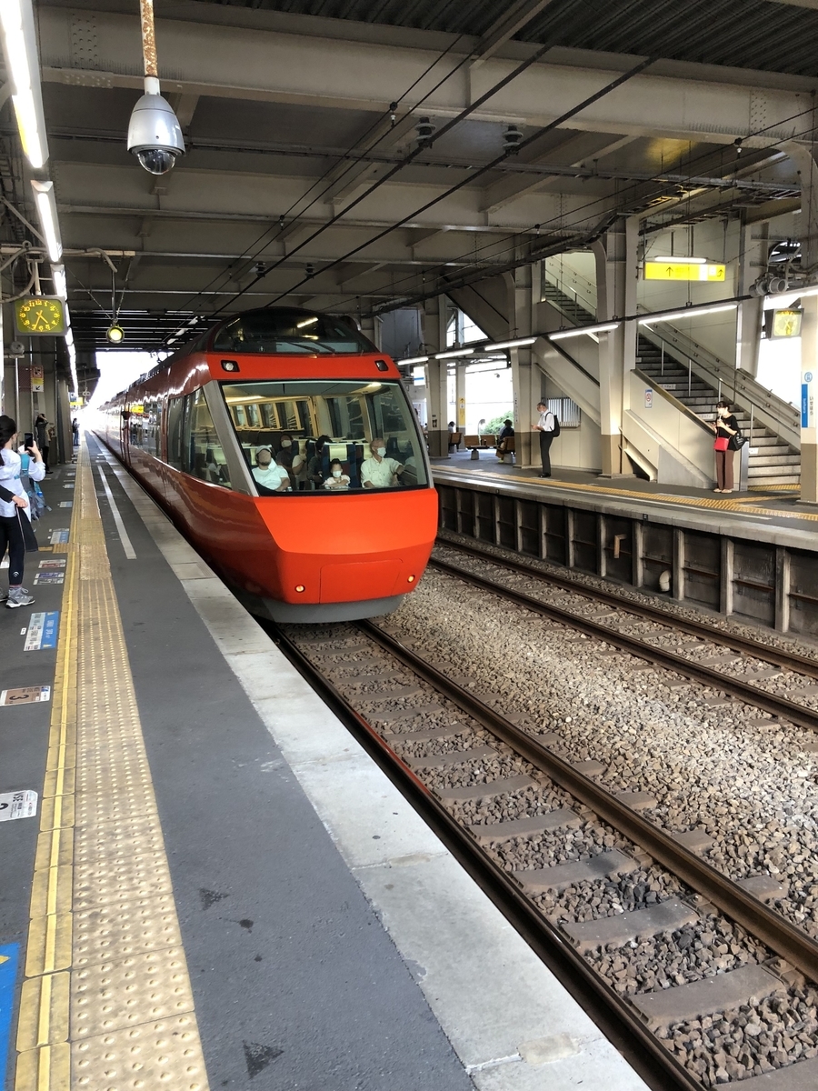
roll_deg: +3.0
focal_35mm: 28
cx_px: 409
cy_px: 546
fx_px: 882
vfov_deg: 63.4
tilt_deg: -8.9
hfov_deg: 49.7
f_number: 1.8
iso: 40
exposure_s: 1/30
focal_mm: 3.99
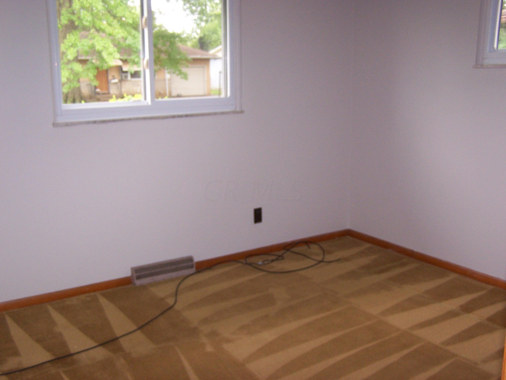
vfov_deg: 37.7
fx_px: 555
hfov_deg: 49.0
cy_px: 190
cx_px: 253
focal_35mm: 38
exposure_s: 1/60
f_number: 2.8
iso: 140
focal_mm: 6.3
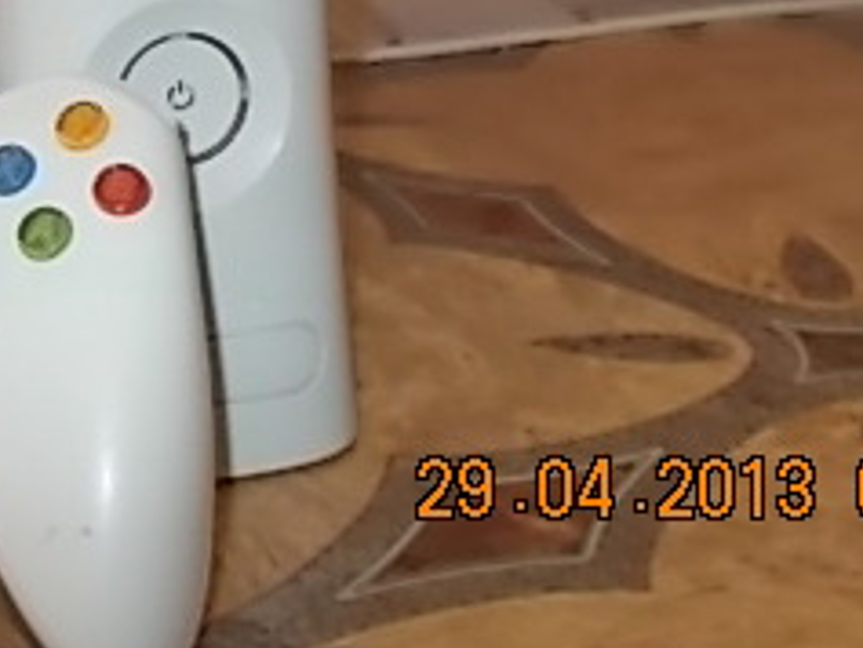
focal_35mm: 81
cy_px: -178
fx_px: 2020
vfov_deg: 17.2
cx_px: 7
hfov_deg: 23.2
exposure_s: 1/25
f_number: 3.4
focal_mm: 5.3
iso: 200
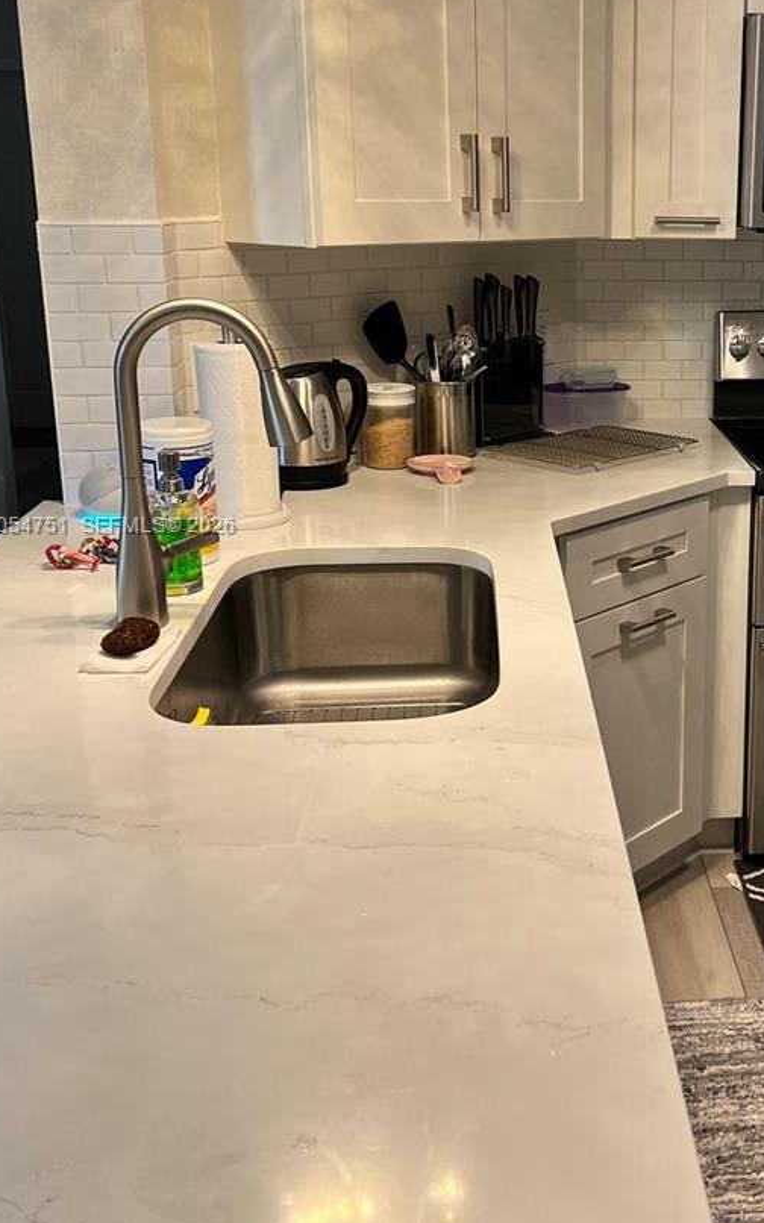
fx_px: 1367
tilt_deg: -16.4
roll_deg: -1.1
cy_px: 527
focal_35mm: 41
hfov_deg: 30.3
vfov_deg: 48.1
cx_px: 637
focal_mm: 5.7
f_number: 1.5
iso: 80
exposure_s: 1/120
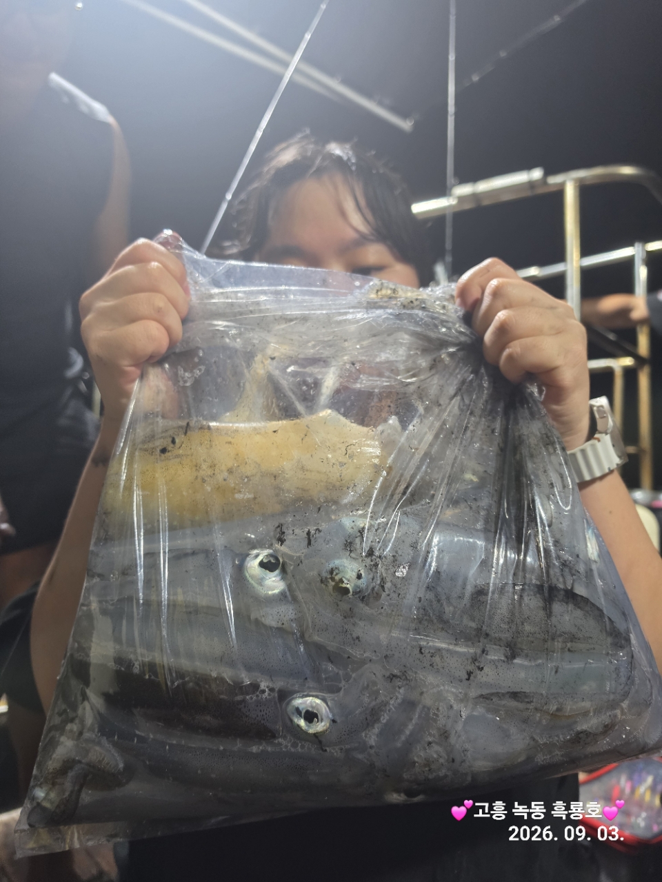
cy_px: 441
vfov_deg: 73.9
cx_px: 331
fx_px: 586
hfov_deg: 58.9
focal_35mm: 23
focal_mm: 6.5
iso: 320
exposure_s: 1/120
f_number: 1.4
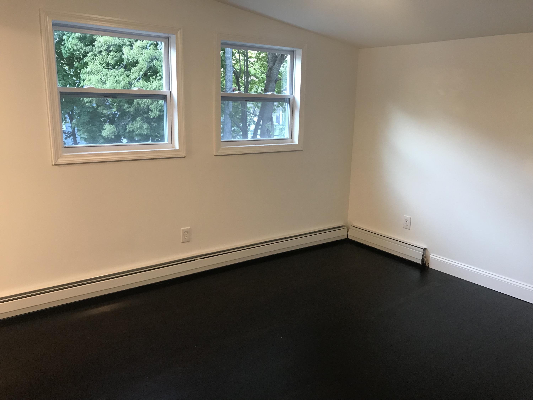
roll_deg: -1.5
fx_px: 431
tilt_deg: -11.2
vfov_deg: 49.7
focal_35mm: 28
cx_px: 266
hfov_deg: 63.4
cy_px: 200
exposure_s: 1/15
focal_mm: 3.99
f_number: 1.8
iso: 40
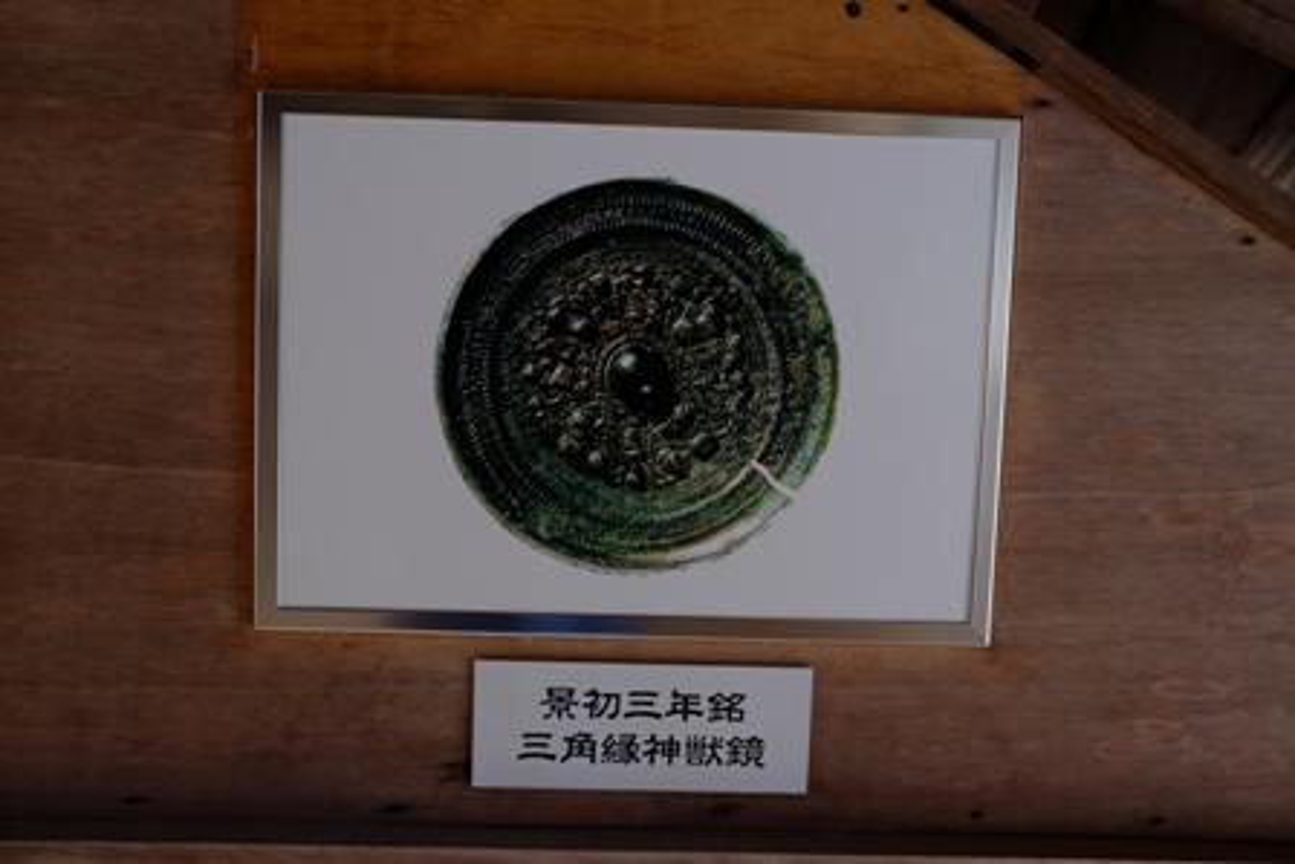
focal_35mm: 36
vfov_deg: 36.9
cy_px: 432
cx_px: 648
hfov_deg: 53.1
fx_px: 1295
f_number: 3.2
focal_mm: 24.3
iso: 200
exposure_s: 1/180
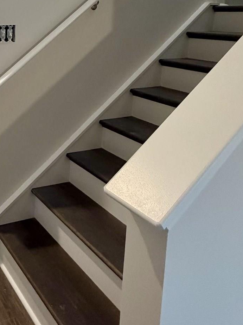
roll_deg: -0.6
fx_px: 328
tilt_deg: -3.6
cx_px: -37
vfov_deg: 48.2
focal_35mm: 35
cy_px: 44
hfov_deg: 34.1
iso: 320
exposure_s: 1/60
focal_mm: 2.22
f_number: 2.2
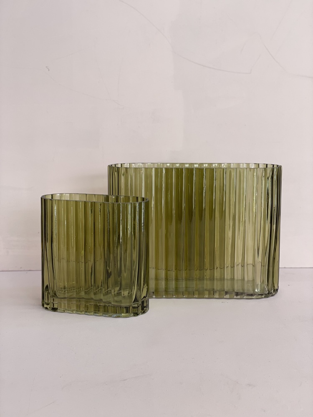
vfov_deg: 36.8
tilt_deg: -6.4
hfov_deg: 28.0
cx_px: 156
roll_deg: -0.1
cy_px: 208
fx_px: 627
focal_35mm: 52
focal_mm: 6
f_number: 2
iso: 25
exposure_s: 1/122
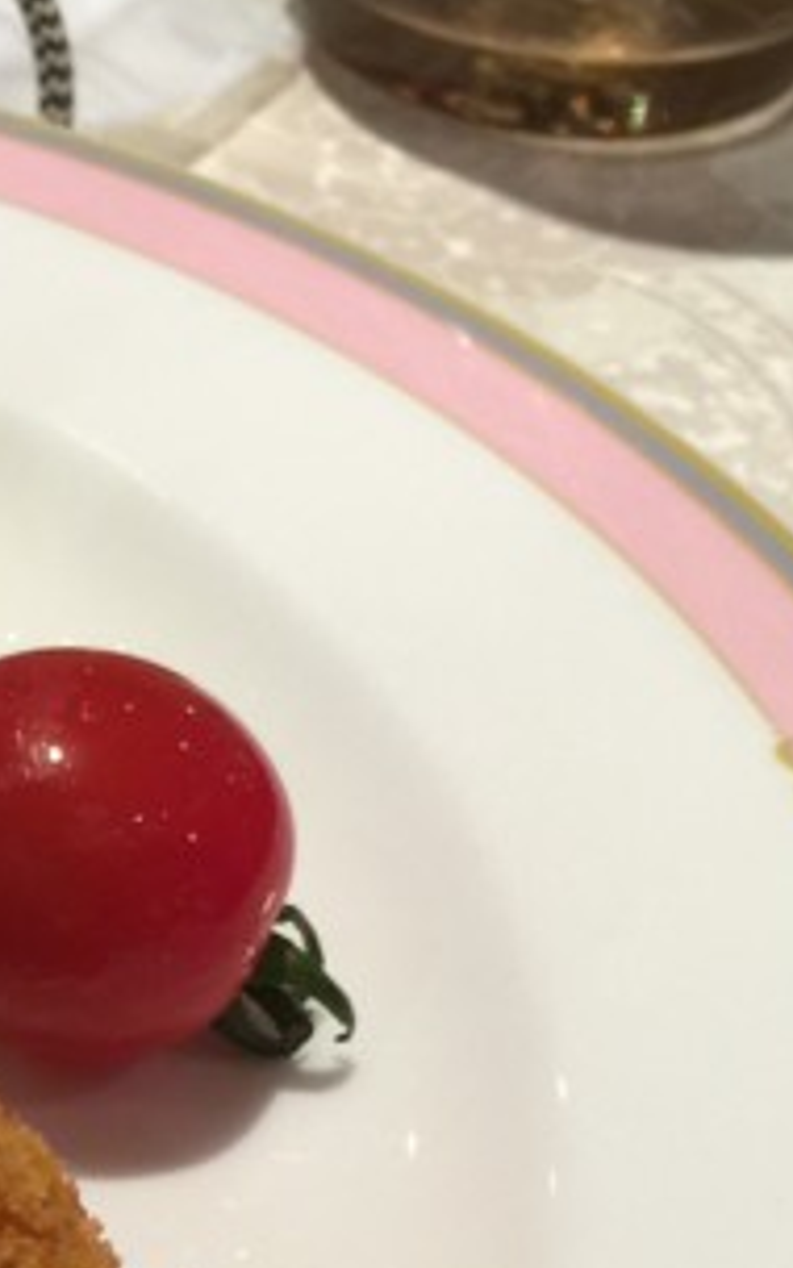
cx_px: -426
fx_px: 2801
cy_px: 1147
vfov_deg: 24.8
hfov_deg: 14.9
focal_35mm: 81
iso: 50
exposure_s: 1/30
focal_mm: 4.15
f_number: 2.2
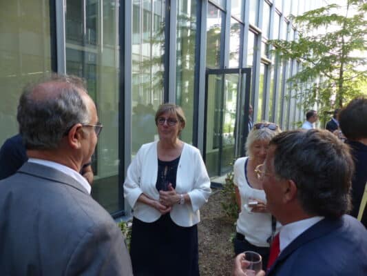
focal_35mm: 25
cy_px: 138
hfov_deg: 69.4
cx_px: 184
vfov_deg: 54.9
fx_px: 265
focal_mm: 4.5
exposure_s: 1/80
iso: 100
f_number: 2.8
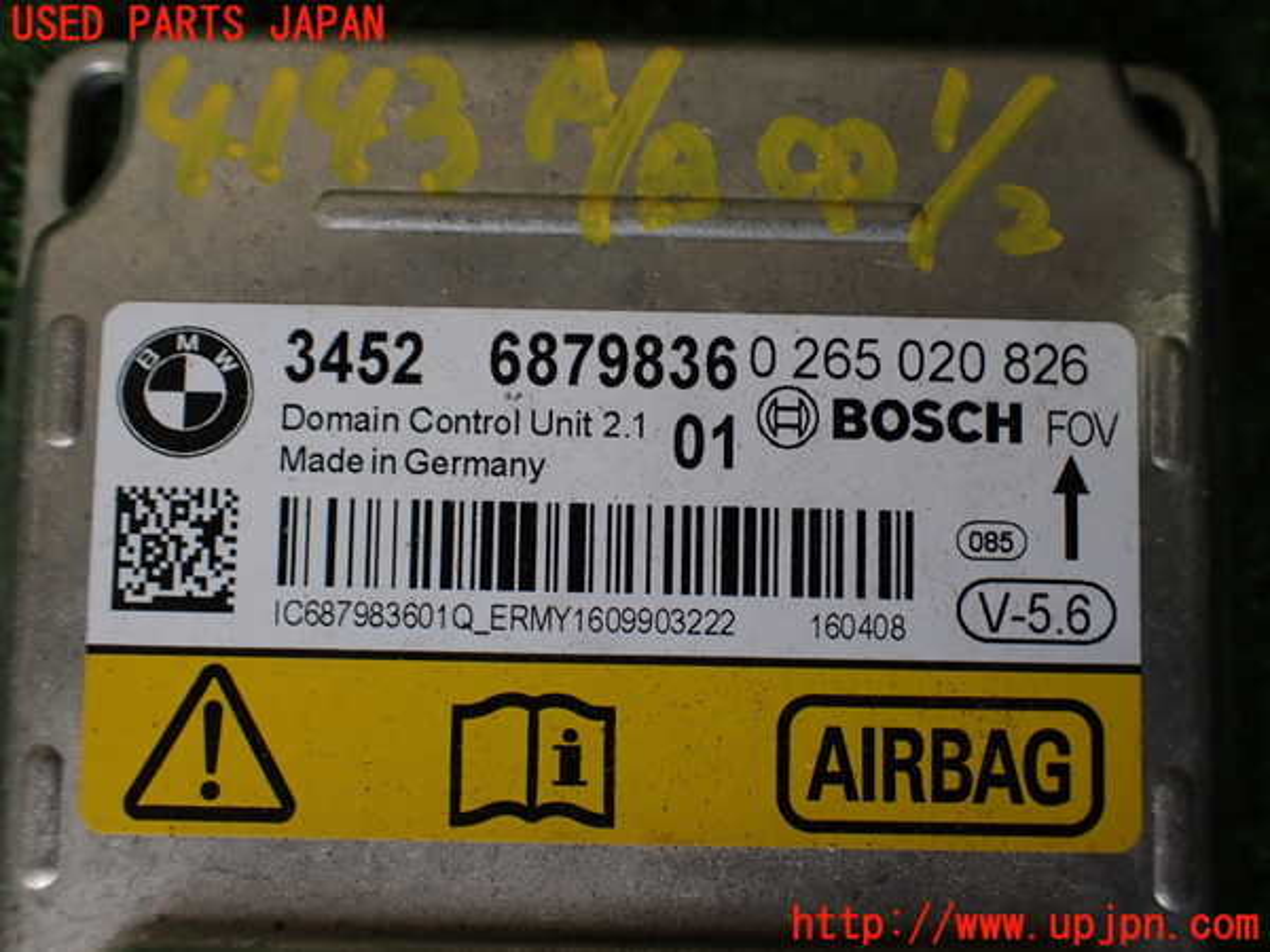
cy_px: 476
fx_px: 1101
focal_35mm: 30
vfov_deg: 46.8
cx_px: 635
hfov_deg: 60.0
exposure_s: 1/160
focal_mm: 5.4
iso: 100
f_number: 2.3
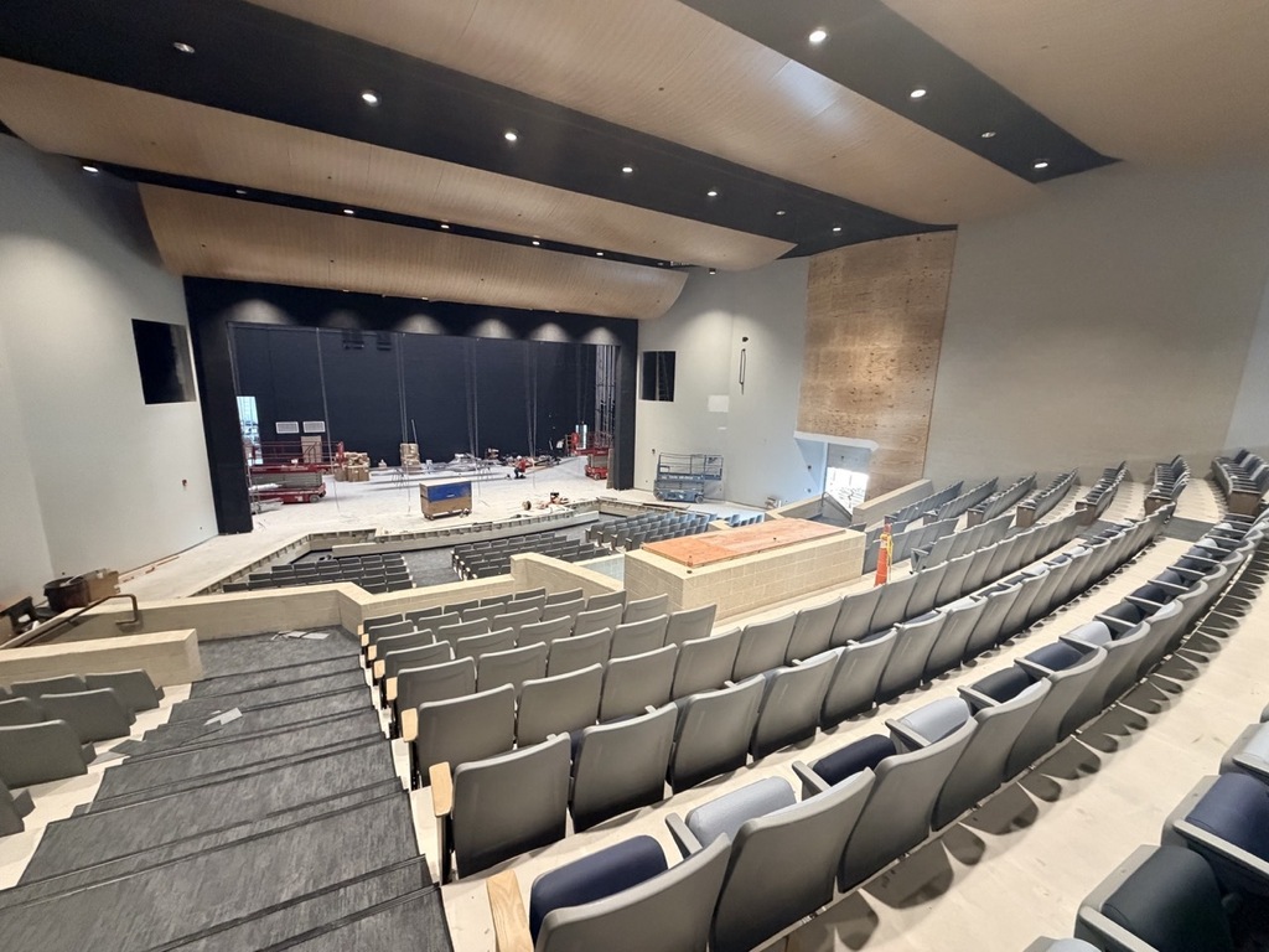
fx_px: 513
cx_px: 634
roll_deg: -1.0
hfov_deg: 102.1
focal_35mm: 14
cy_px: 476
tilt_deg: -11.4
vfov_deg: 85.7
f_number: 2.2
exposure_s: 1/60
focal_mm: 2.22
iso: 640
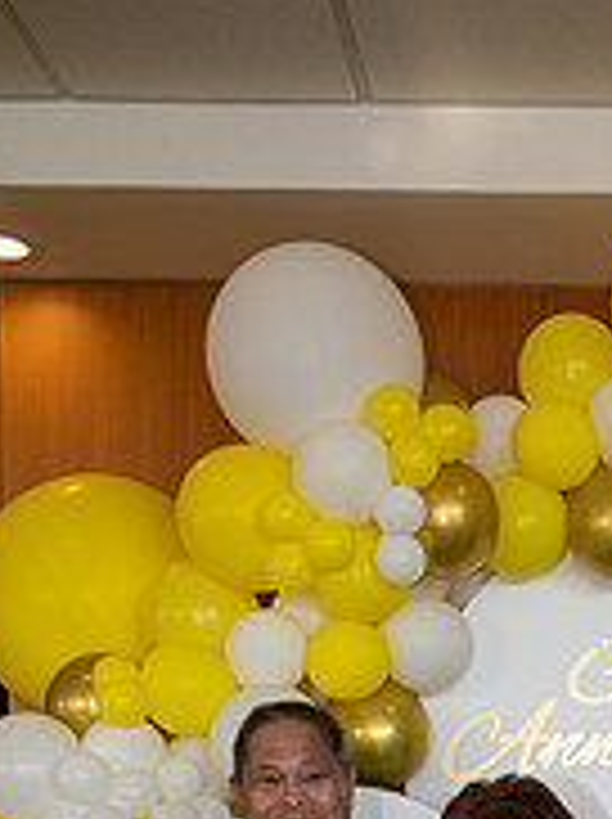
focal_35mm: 57
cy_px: 922
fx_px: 1347
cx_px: 619
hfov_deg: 24.4
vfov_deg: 30.0
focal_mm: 24
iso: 1000
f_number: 5.6
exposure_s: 1/125
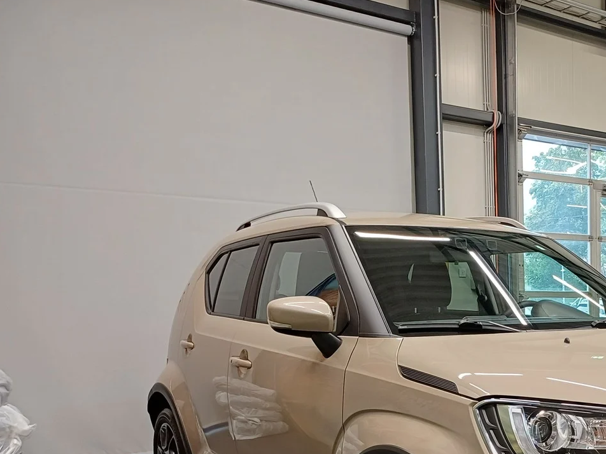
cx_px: 505
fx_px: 735
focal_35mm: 42
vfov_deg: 33.2
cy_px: 372
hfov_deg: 42.3
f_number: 1.8
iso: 250
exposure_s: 1/50
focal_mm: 4.65
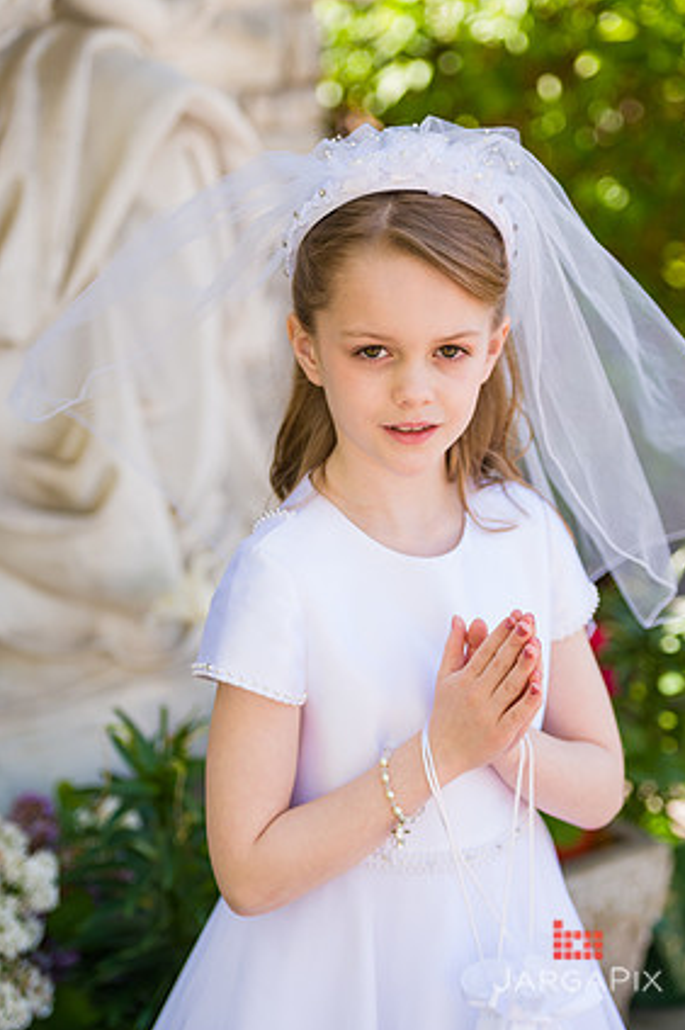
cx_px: 361
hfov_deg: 15.7
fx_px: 2487
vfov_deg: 23.4
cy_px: 498
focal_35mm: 87
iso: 200
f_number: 3.2
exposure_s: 1/500
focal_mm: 82
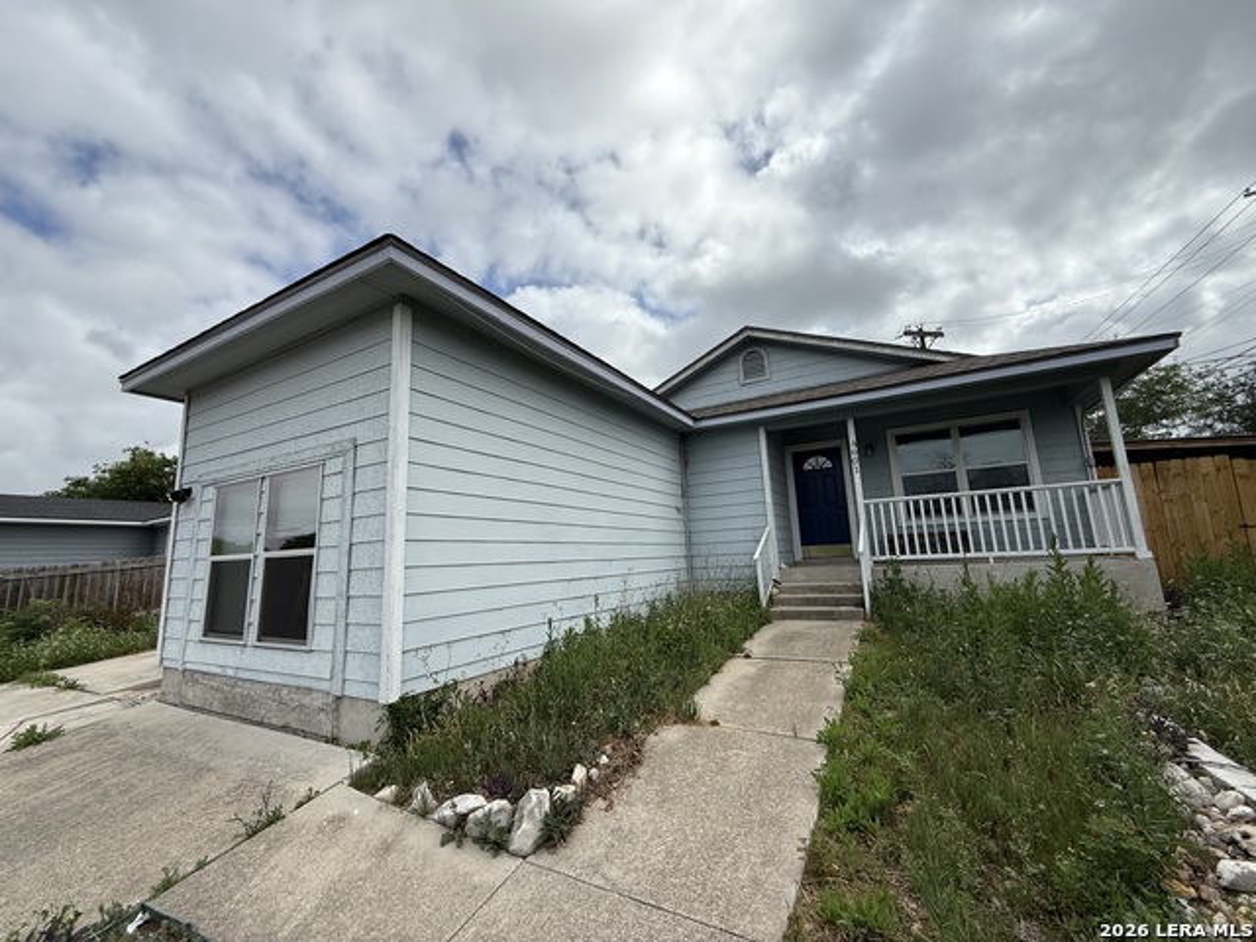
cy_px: 471
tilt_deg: +9.7
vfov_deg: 85.7
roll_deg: +0.6
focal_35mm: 14
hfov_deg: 102.1
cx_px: 628
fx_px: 508
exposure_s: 1/2976
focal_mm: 2.22
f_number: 2.2
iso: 50
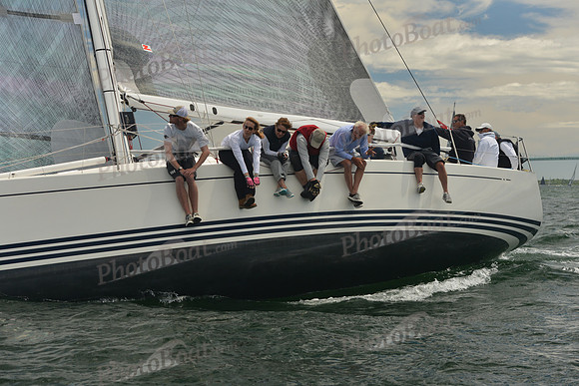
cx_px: 290
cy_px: 193
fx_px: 1287
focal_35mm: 80
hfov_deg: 25.4
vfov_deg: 17.1
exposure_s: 1/800
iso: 400
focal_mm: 80
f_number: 6.3
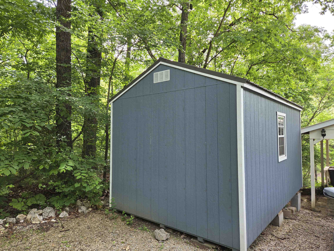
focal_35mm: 23
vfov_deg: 58.9
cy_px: 126
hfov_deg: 73.9
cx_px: 167
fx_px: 222
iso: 40
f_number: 1.8
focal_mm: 5.4
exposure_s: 1/180
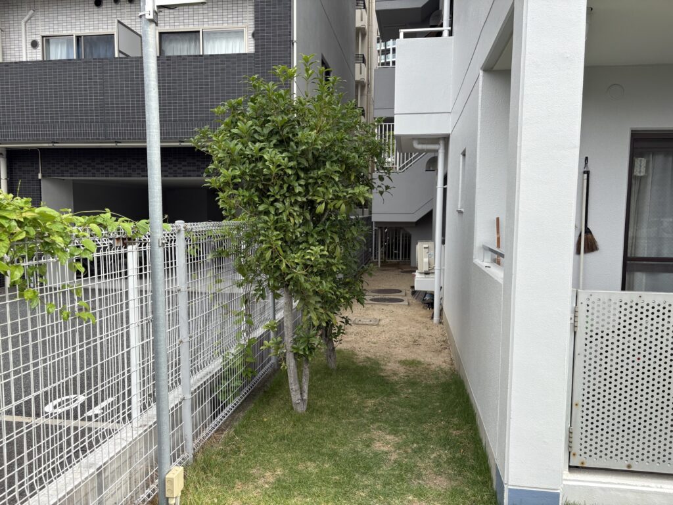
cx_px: 336
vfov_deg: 53.1
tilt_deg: -4.8
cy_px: 252
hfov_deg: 67.3
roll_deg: -0.6
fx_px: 505
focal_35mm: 26
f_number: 1.6
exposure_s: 1/1117
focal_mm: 5.96
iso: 50
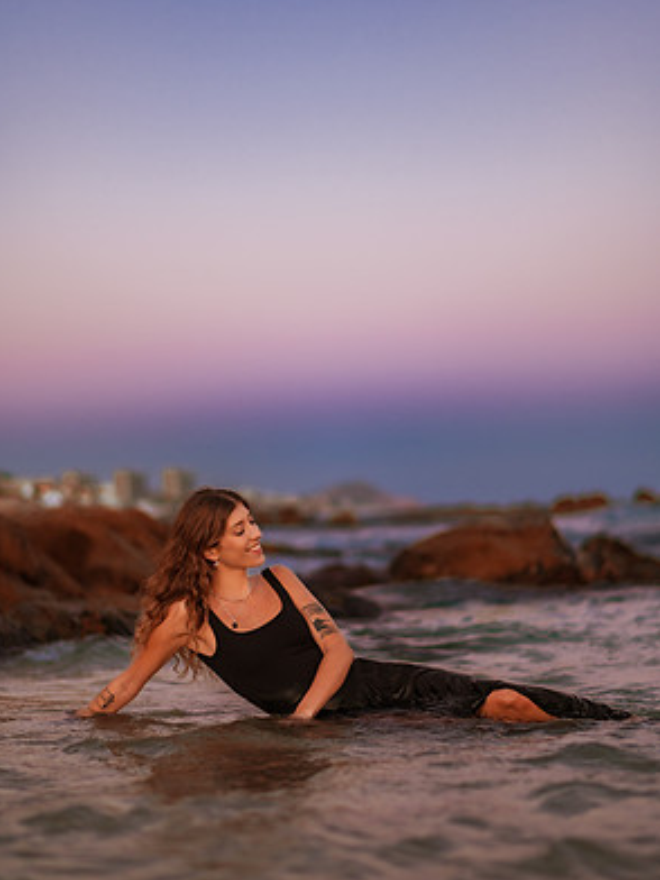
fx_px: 1627
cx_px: 328
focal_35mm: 64
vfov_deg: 30.3
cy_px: 451
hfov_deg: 22.9
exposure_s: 1/320
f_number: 1.4
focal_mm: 58
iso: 200
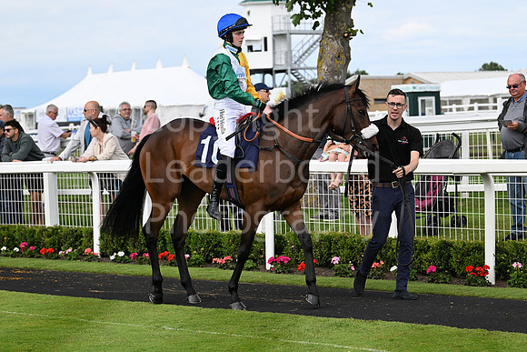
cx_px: 264
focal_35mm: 112
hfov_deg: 18.3
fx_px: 1640
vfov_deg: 12.2
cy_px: 176
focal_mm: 112
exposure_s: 1/1600
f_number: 5.6
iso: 500
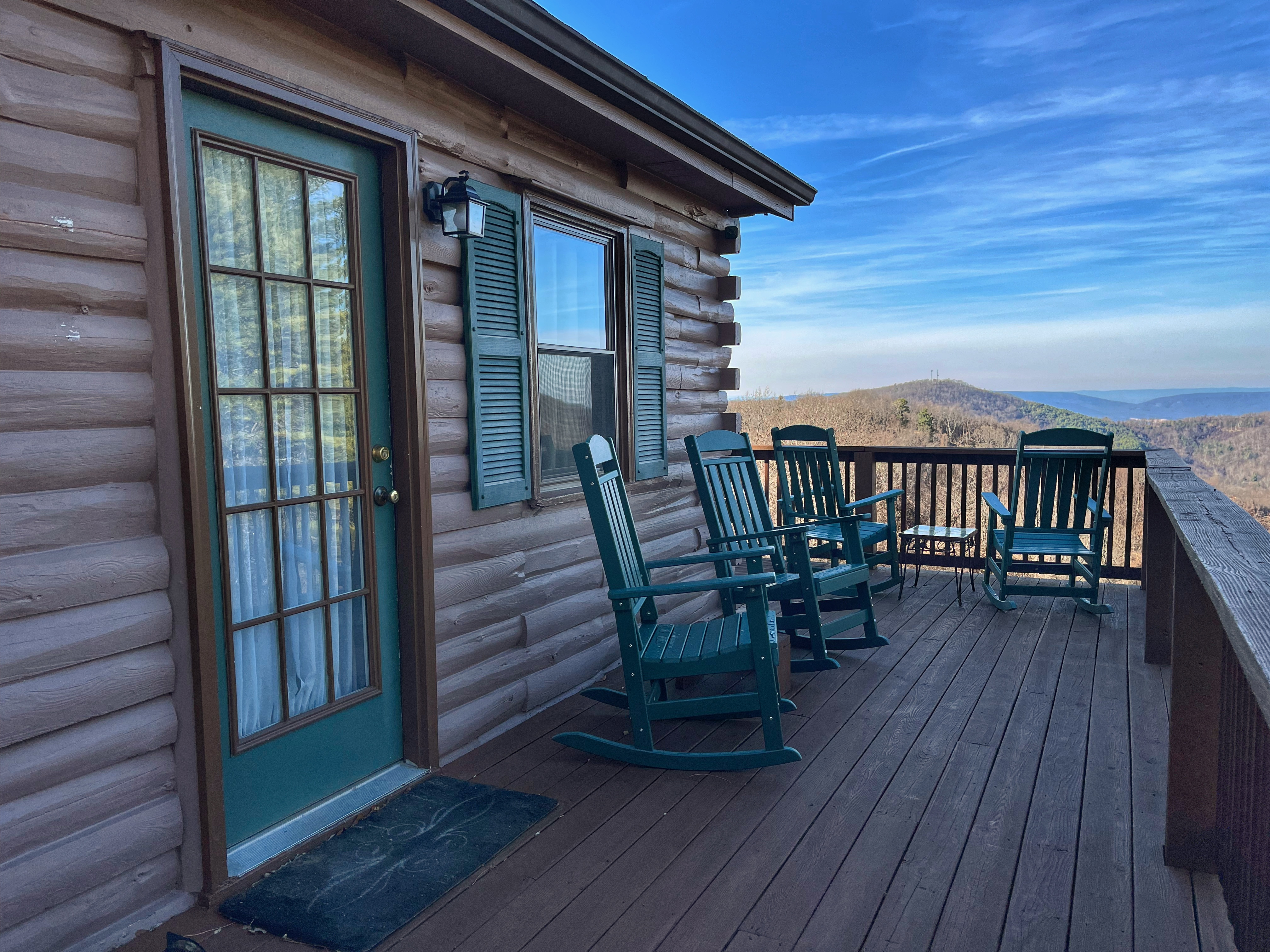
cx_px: 635
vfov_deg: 53.1
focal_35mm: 26
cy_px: 476
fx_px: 954
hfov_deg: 67.3
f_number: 1.6
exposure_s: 1/2463
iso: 50
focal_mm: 5.1
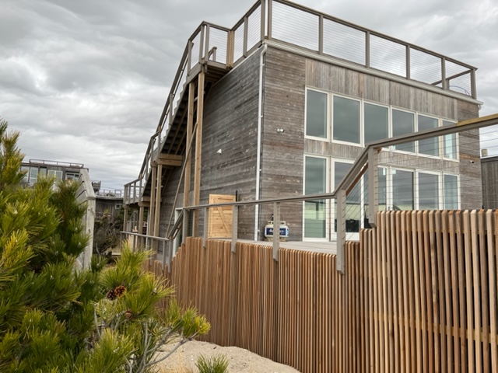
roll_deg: -1.5
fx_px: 374
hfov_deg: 67.3
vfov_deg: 53.1
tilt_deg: +7.0
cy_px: 186
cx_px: 249
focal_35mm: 26
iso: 32
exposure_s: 1/150
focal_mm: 5.1
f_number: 1.6
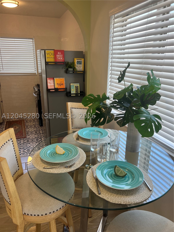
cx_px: 87
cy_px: 116
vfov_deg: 67.3
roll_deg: +0.1
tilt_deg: -17.4
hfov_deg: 53.1
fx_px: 174
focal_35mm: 26
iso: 40
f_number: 1.5
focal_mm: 5.7
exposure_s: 1/120
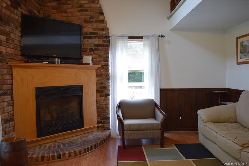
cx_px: 124
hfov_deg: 67.4
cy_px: 83
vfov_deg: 47.9
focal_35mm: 27
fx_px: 187
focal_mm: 18
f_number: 4
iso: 560
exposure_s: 1/60
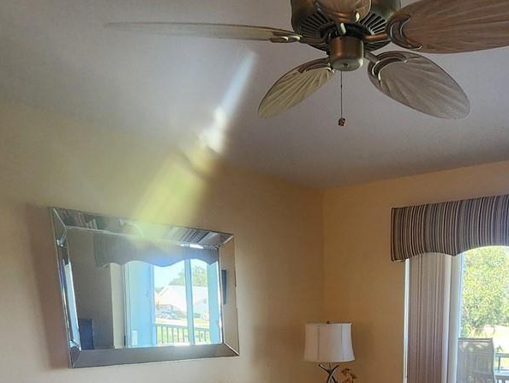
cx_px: 368
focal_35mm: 35
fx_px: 515
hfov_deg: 50.9
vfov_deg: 32.4
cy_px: 477
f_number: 2.2
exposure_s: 1/60
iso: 160
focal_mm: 2.2
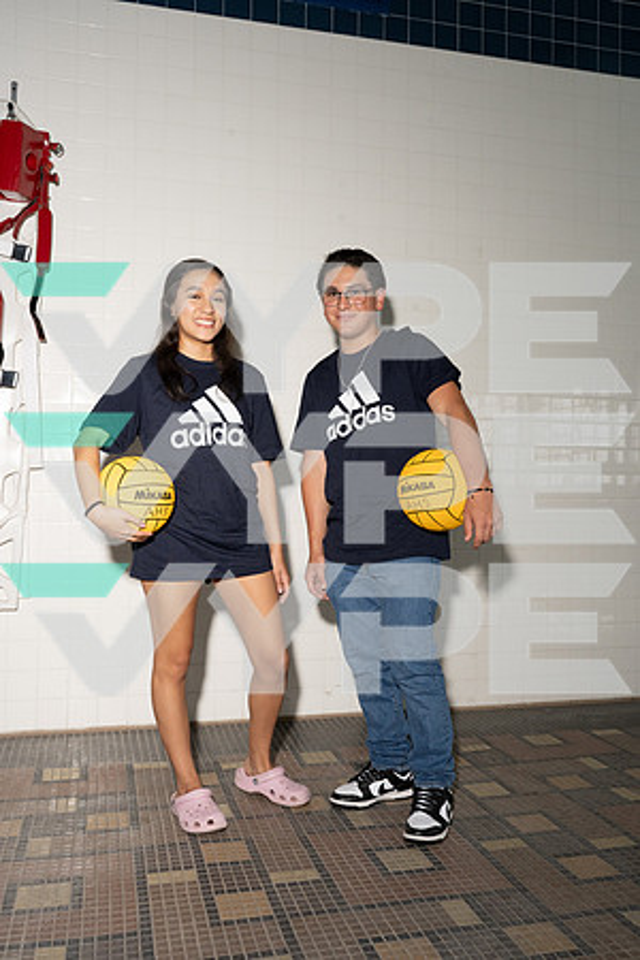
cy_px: 480
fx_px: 853
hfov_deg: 41.1
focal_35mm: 32
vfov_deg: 58.7
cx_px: 320
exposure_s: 1/250
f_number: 11
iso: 1250
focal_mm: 32
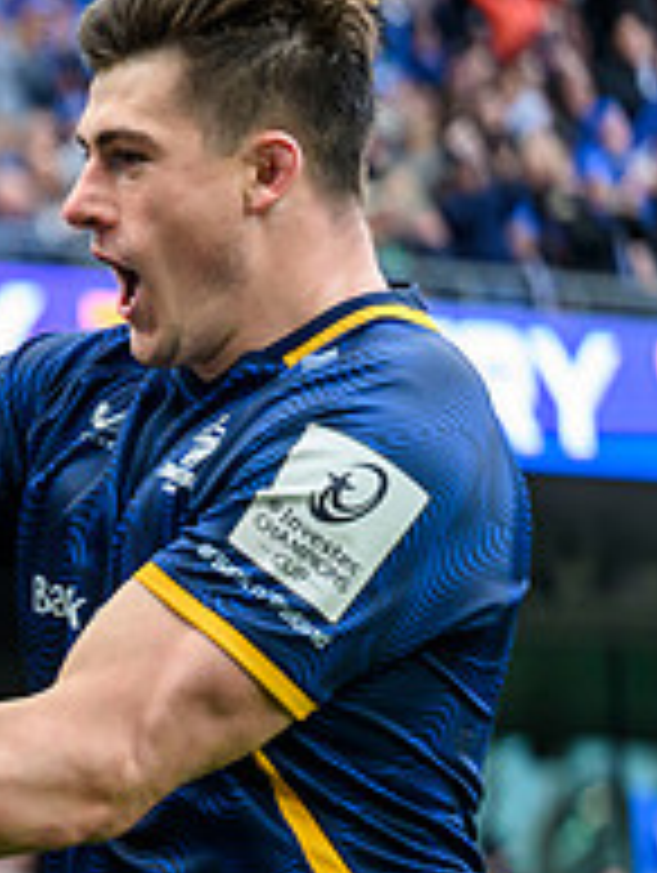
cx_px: -774
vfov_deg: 5.2
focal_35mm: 376
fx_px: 9494
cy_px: 987
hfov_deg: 3.9
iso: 1250
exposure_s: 1/1250
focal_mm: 115
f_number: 3.5
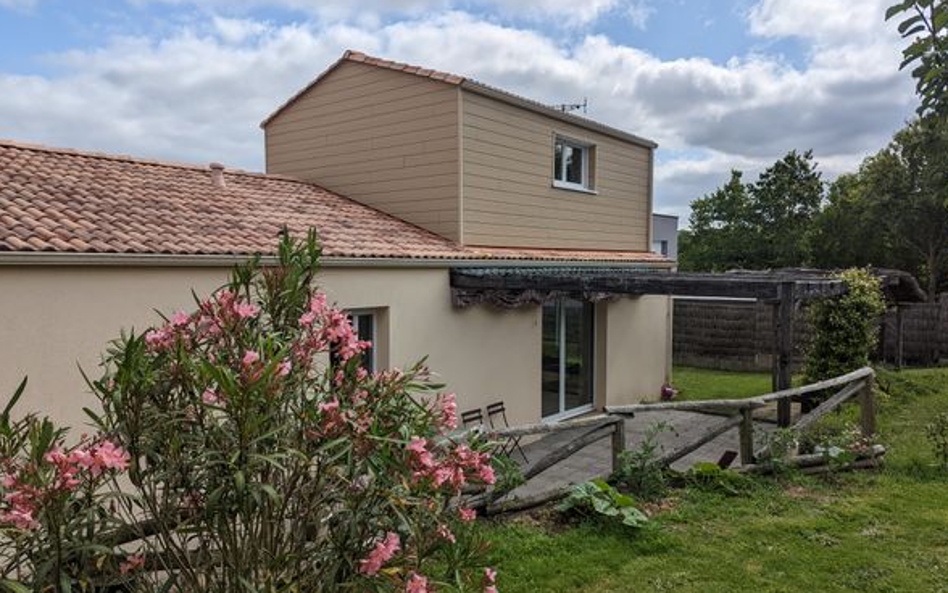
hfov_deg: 70.4
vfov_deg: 47.6
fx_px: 672
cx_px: 474
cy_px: 306
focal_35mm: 26
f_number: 1.85
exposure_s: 1/4184
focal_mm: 6.81
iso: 44
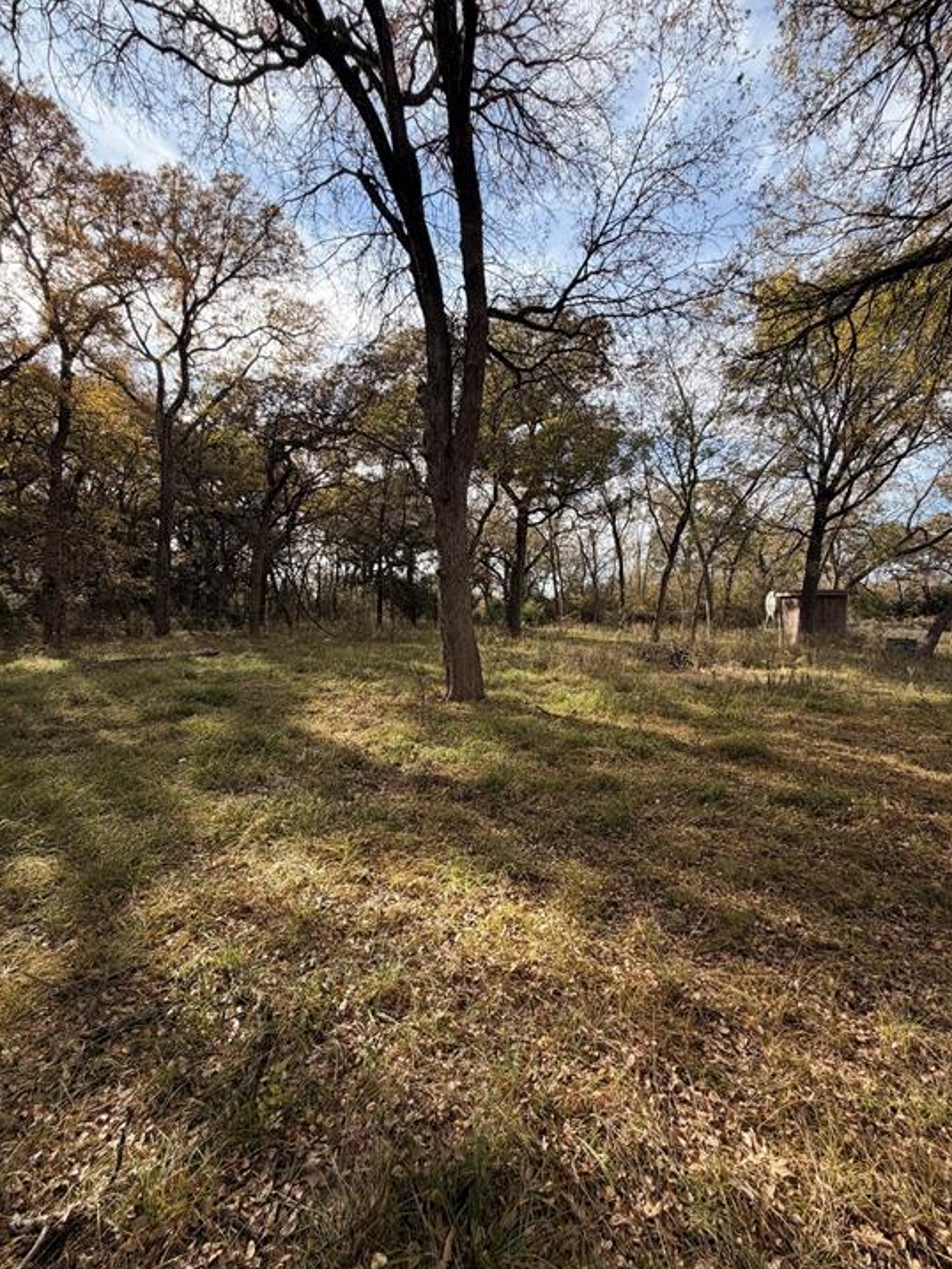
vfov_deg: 98.2
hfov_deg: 81.8
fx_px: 550
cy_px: 632
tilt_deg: -1.0
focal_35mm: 15
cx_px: 478
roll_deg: -1.7
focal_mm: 2.22
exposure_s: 1/502
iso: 50
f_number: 2.2
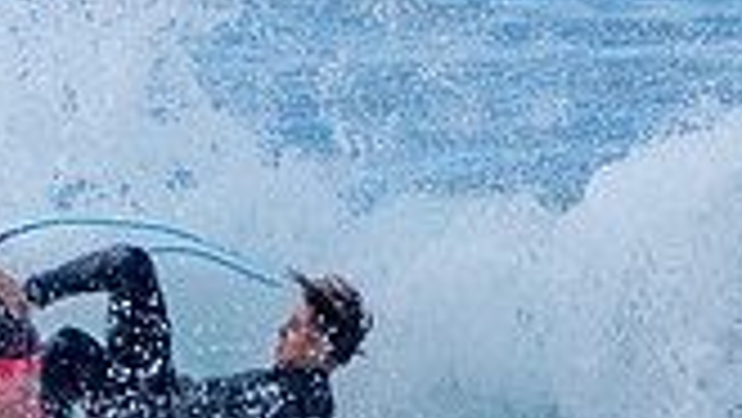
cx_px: 198
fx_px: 43581
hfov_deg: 1.0
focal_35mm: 2214
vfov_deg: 0.5
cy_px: 528
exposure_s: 1/2000
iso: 400
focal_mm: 400
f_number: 5.6
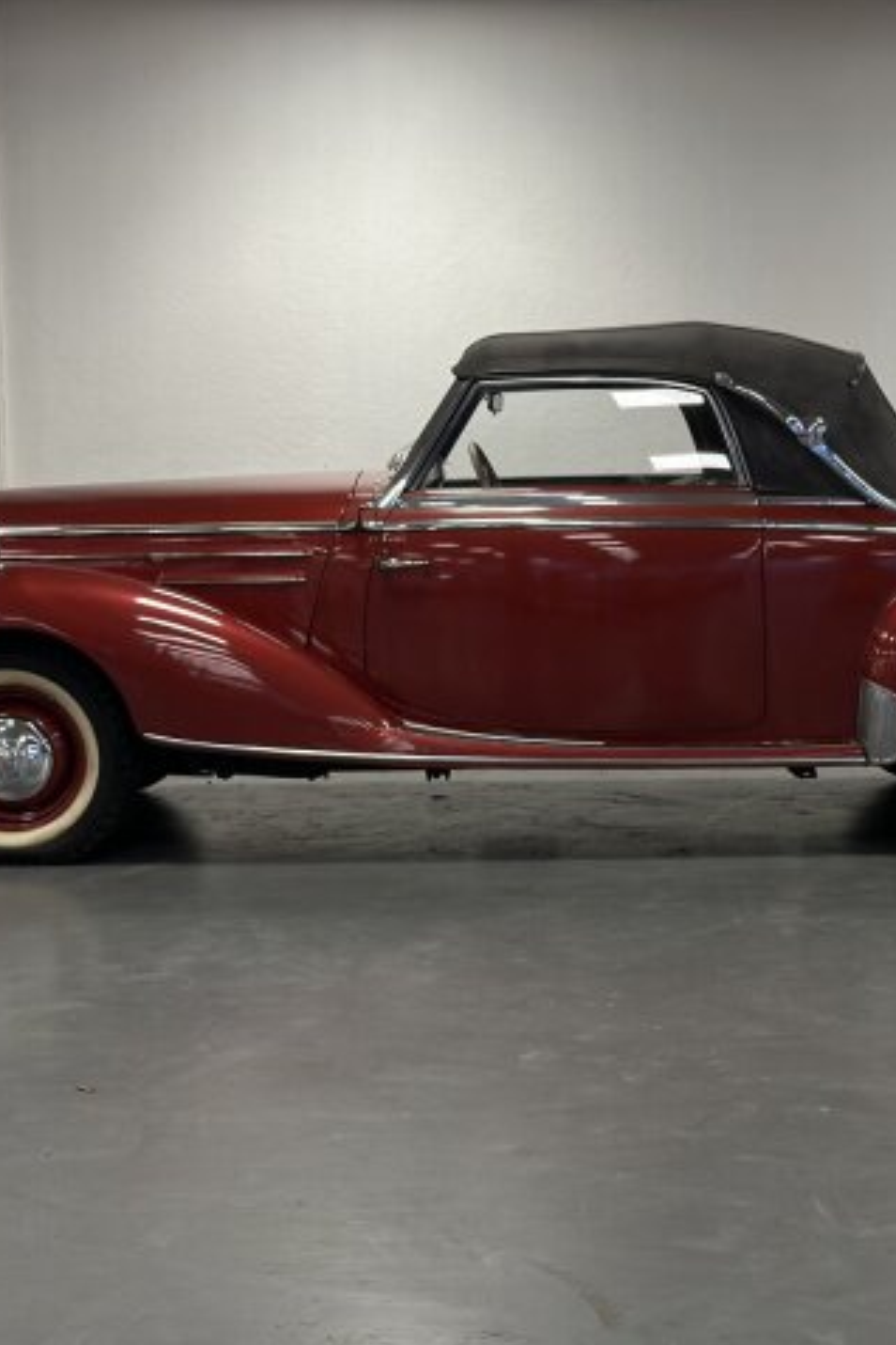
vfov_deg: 30.1
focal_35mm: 67
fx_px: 2501
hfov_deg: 20.2
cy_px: 671
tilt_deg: -6.4
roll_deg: +0.6
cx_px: 595
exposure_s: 1/100
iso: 100
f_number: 1.78
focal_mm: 6.86
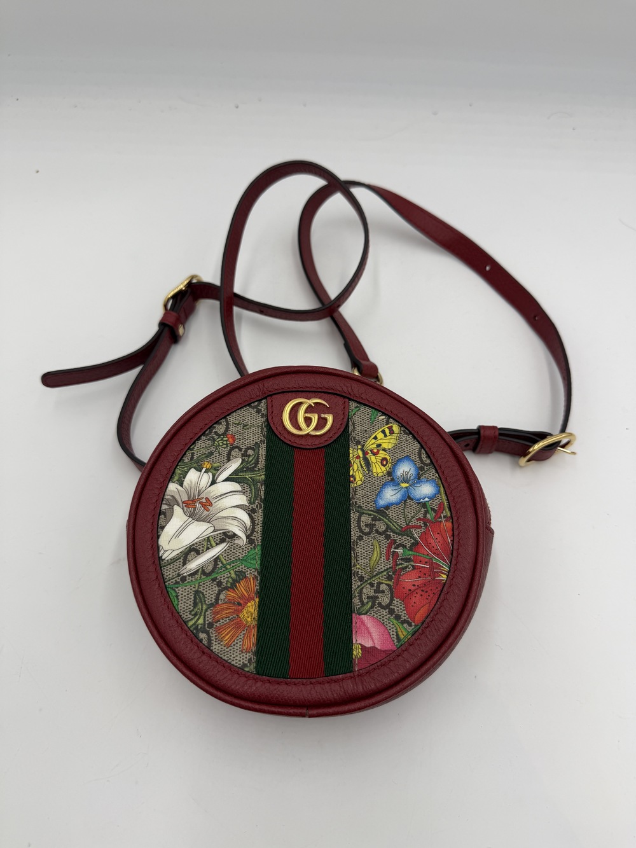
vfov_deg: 71.6
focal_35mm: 24
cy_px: 424
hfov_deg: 56.8
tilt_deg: -58.7
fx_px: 588
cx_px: 318
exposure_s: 1/622
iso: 80
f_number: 1.78
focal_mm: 6.76
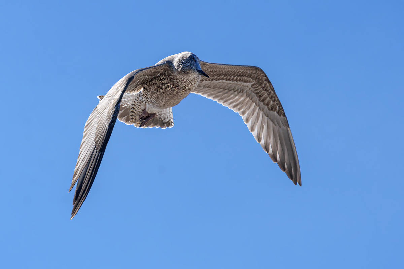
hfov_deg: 17.1
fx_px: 1347
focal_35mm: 120
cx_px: 202
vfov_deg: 11.4
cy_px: 134
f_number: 8
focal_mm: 80
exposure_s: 1/1600
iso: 200
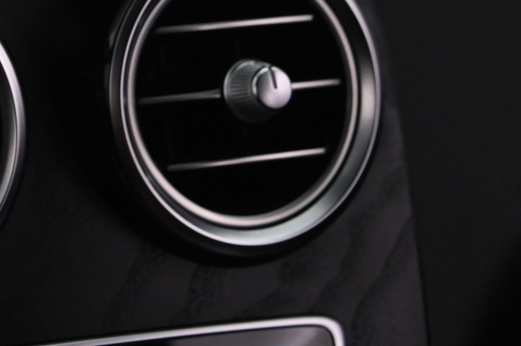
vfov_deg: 11.1
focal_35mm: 119
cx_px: -199
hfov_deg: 16.1
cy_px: -158
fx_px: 1721
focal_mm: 40
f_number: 4
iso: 2000
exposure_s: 1/40
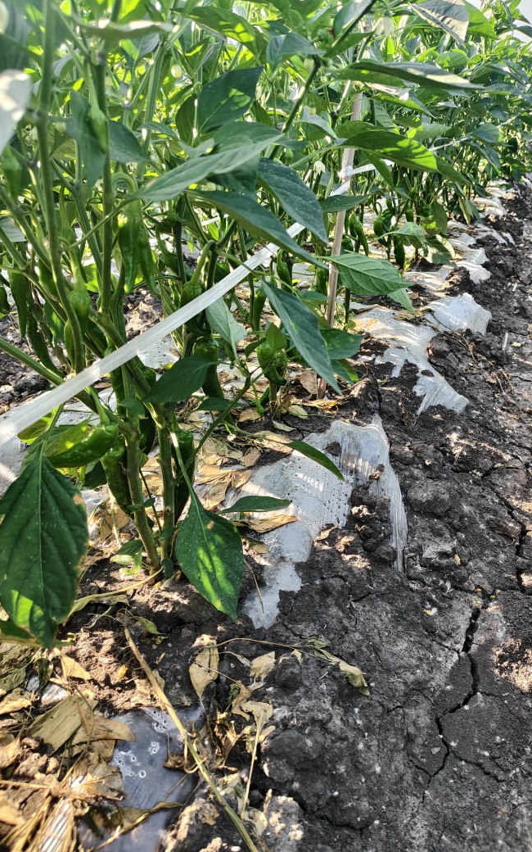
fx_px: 580
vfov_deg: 72.5
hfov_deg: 49.0
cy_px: 418
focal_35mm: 25
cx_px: 315
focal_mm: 5.56
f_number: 1.88
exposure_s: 1/545
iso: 71
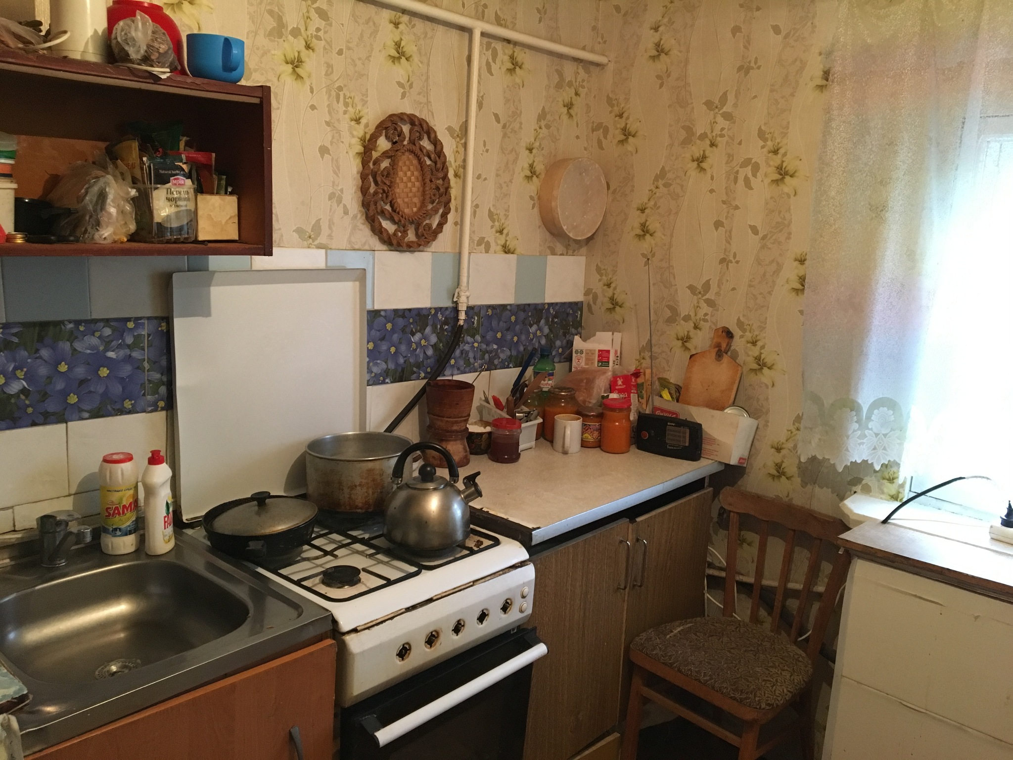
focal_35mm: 29
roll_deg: -1.5
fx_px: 849
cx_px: 506
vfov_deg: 48.2
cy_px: 380
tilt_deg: -9.3
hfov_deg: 61.7
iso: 200
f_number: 2.2
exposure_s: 1/33
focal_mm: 4.15
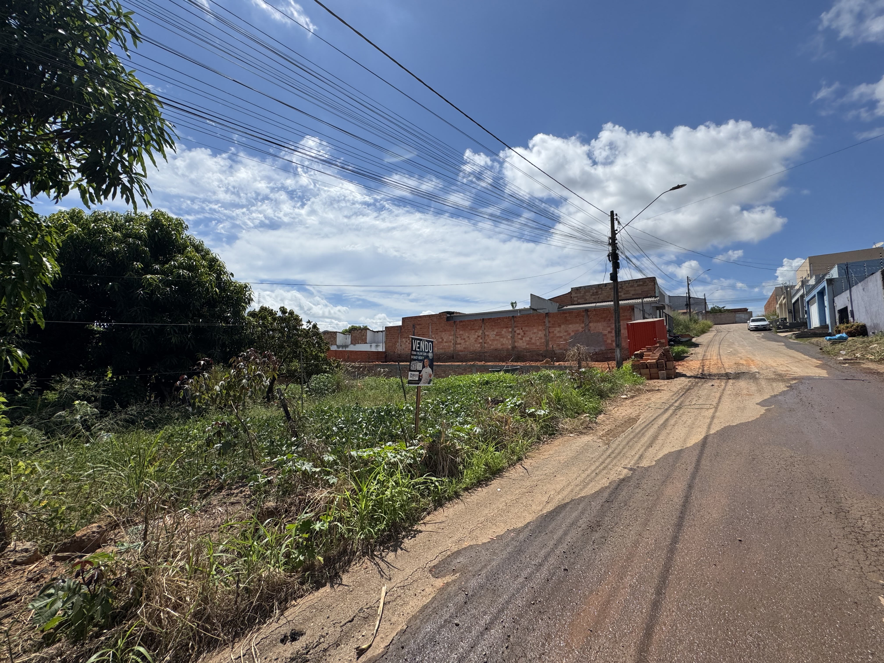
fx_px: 358
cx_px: 442
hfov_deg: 102.1
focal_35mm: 14
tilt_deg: +4.5
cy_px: 332
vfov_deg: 85.7
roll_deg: -0.5
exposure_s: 1/4132
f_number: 2.2
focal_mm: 2.22
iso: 40
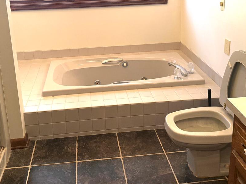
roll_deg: +1.2
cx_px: 116
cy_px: 44
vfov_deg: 32.9
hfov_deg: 43.8
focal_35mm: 43
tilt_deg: -16.3
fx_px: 306
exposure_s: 1/120
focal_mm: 6.76
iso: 160
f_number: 1.78
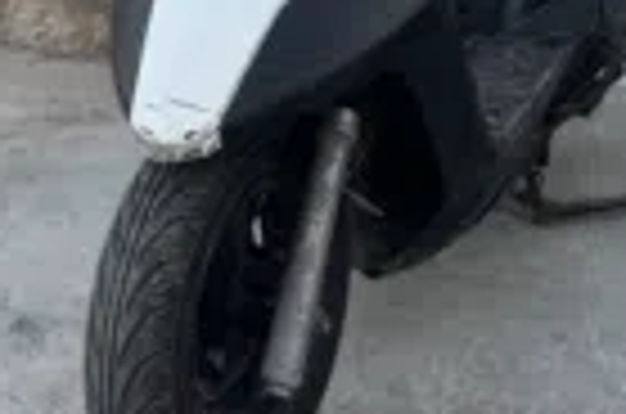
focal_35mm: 72
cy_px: -274
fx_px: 1249
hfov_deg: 28.1
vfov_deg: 16.5
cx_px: 288
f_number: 1.78
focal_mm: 6.76
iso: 200
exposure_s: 1/107
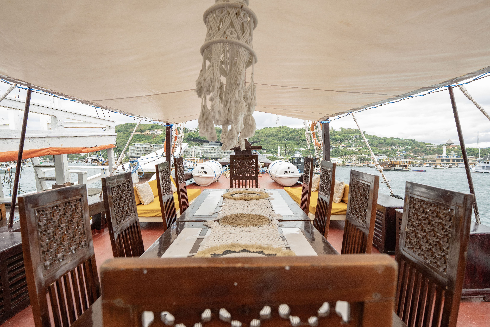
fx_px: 286
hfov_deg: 81.2
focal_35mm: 21
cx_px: 245
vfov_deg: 59.5
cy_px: 164
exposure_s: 1/640
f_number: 4
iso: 640
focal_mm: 14
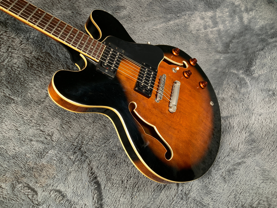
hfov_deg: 61.7
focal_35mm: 29
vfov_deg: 48.2
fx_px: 232
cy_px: 104
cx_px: 138
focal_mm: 3
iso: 64
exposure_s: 1/52
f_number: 1.8
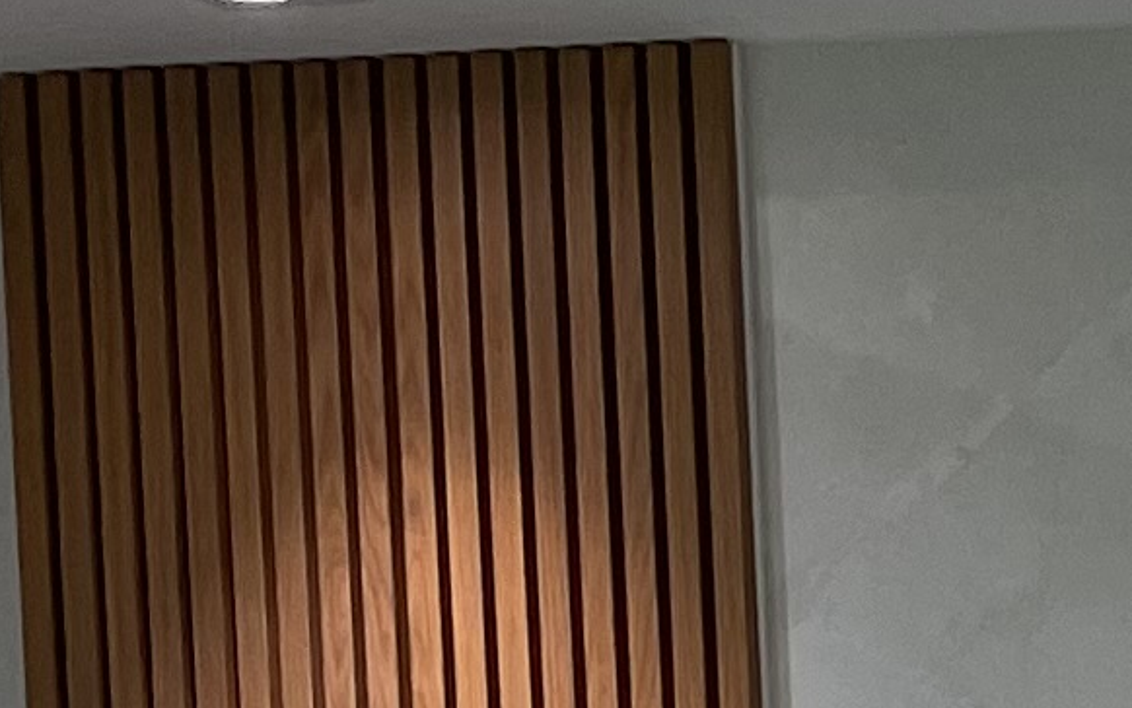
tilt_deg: -7.0
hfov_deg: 9.5
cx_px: 2873
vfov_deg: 6.3
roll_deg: +0.7
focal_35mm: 191
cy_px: 2077
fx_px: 5894
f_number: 1.6
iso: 100
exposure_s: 1/100
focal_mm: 4.2
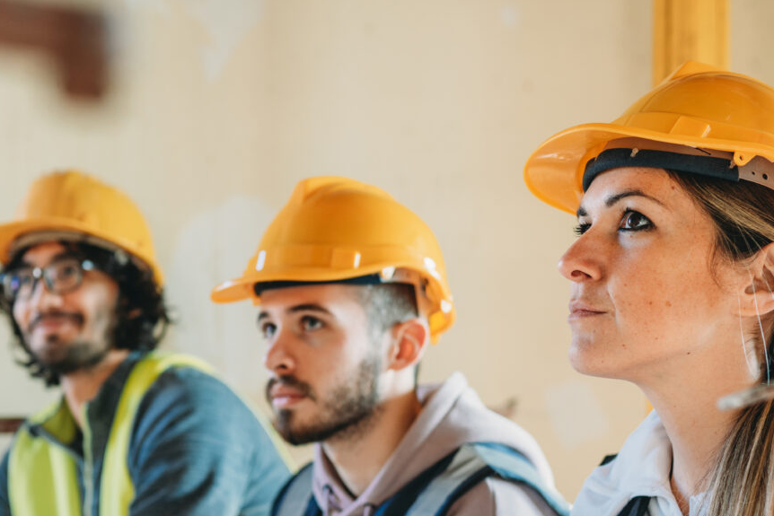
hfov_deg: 30.1
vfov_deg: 20.0
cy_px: 435
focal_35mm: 67
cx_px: 373
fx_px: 1441
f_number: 2
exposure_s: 1/160
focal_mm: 35
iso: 250
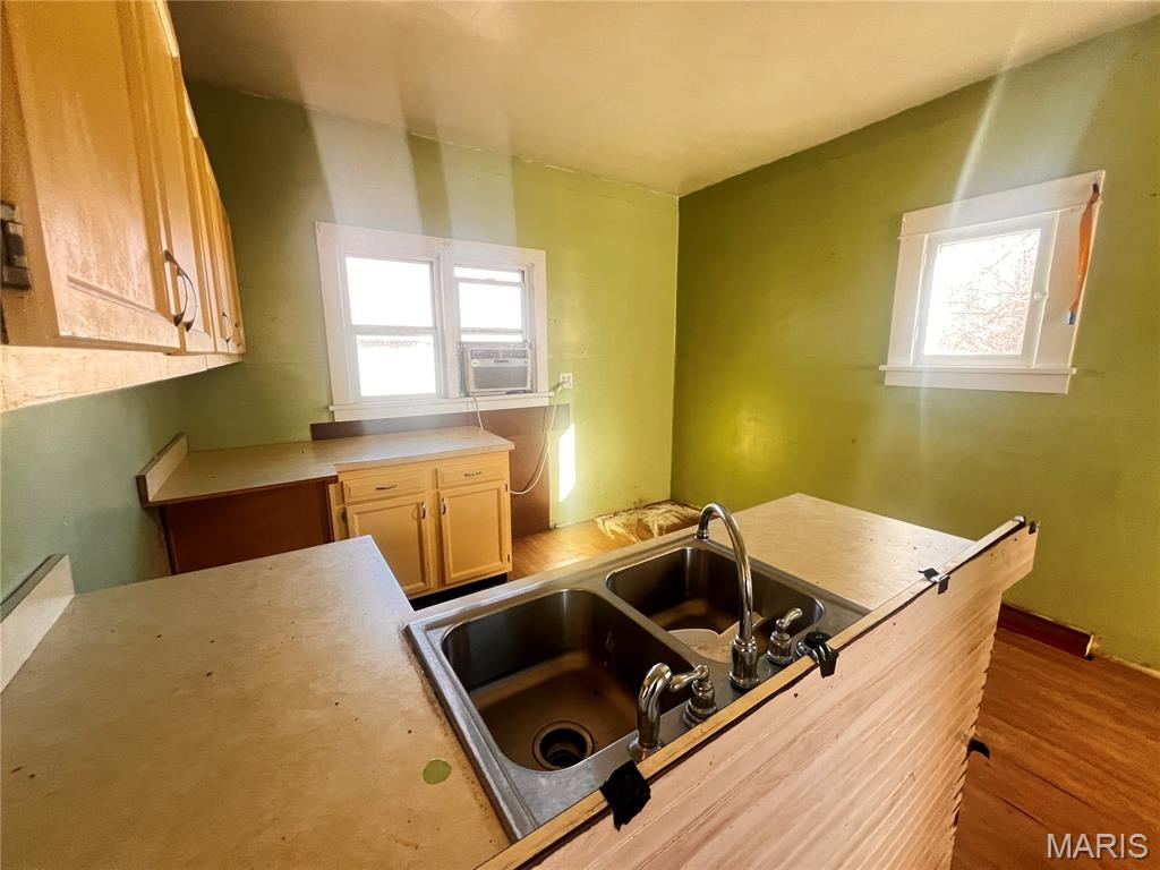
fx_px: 436
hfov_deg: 106.2
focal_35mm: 13
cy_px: 435
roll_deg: +0.4
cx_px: 580
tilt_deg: -13.6
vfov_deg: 89.9
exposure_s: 1/99
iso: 200
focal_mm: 1.57
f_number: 1.8
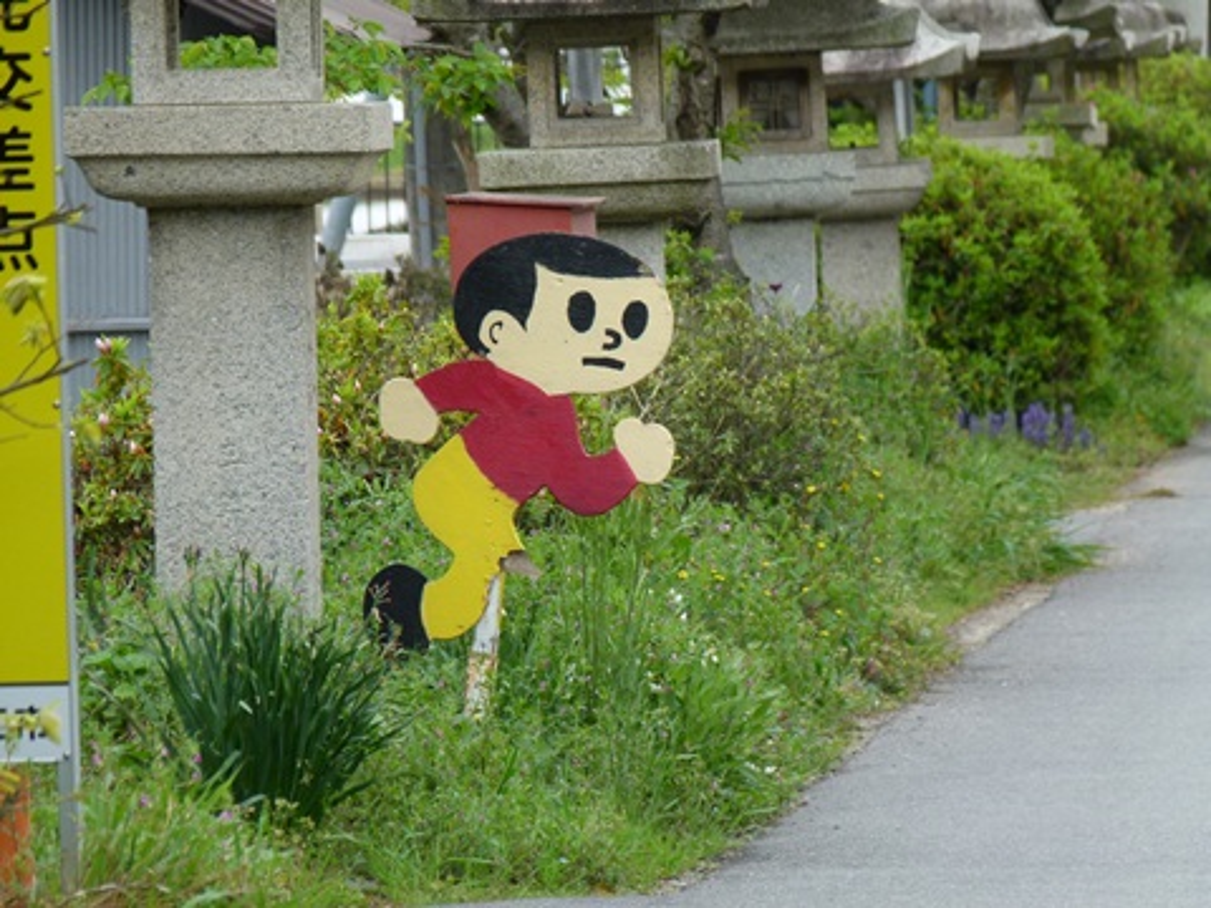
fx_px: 14343
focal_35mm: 410
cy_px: 454
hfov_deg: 4.8
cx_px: 606
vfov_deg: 3.6
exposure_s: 1/100
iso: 100
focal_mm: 73.8
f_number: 4.5
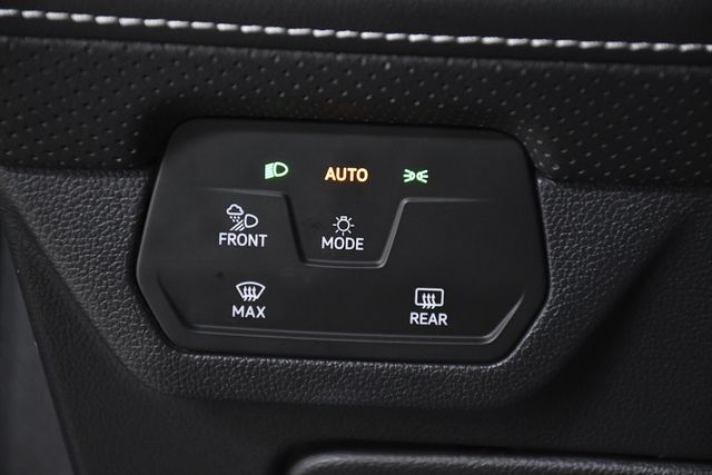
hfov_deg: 13.7
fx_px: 2967
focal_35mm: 150
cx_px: 356
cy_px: 238
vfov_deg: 9.2
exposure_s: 1/60
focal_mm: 100
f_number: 5.6
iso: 2500
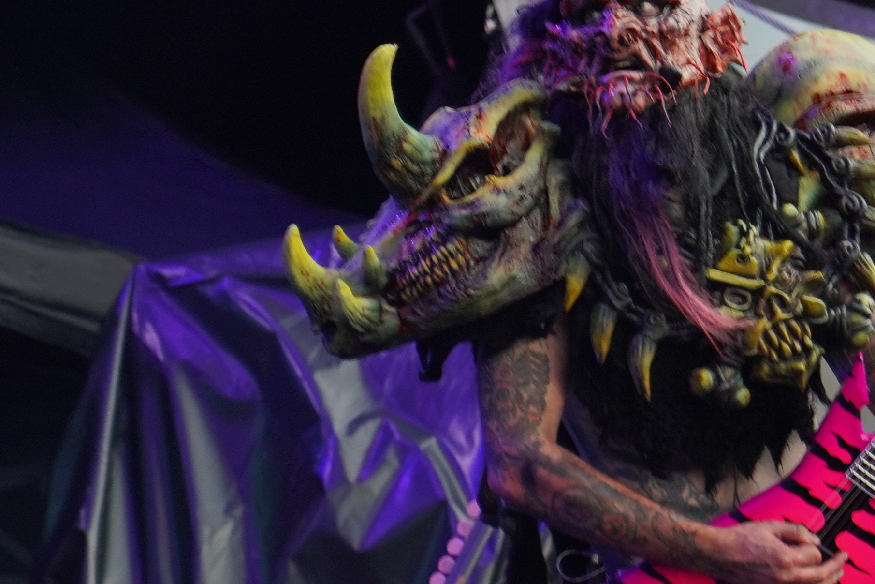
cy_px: 465
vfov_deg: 3.9
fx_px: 8458
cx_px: 892
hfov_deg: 5.9
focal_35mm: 348
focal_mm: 105
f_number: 4
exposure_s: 1/125
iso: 250
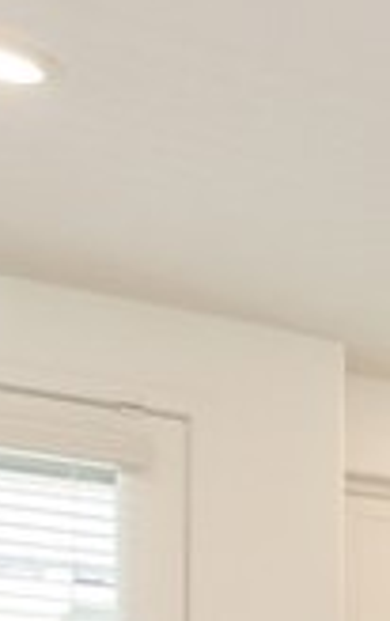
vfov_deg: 20.5
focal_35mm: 89
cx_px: 1333
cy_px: 877
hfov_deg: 9.5
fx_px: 1508
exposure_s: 1/125
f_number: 5.6
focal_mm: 14
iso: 720
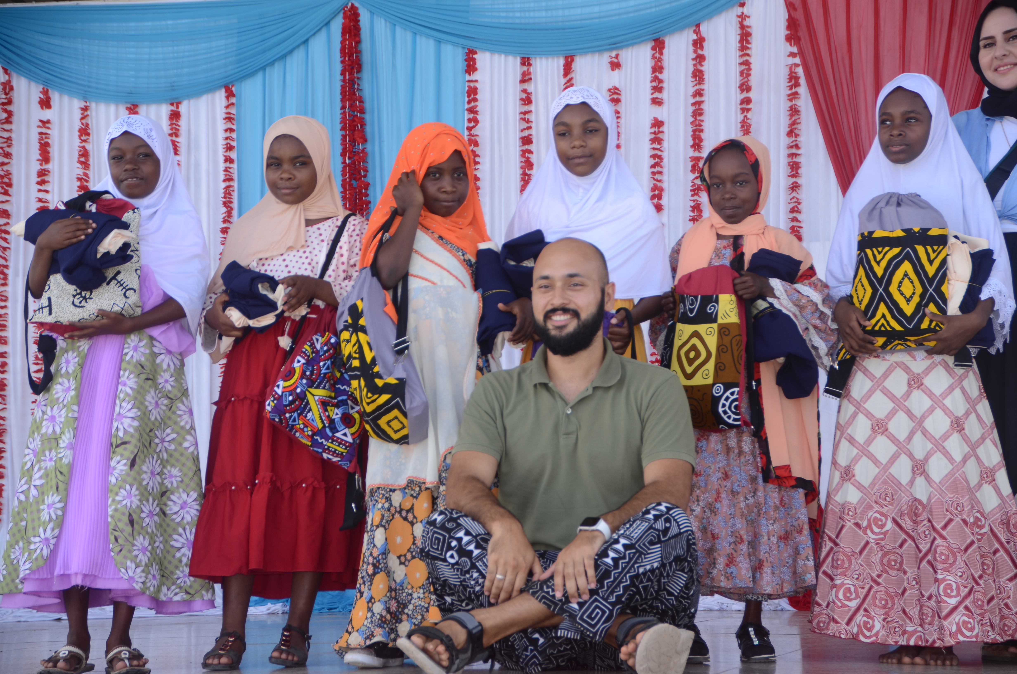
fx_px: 3637
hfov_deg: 15.9
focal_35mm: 129
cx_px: 508
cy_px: 337
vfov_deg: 10.6
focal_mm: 86
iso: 100
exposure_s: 1/160
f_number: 5.3
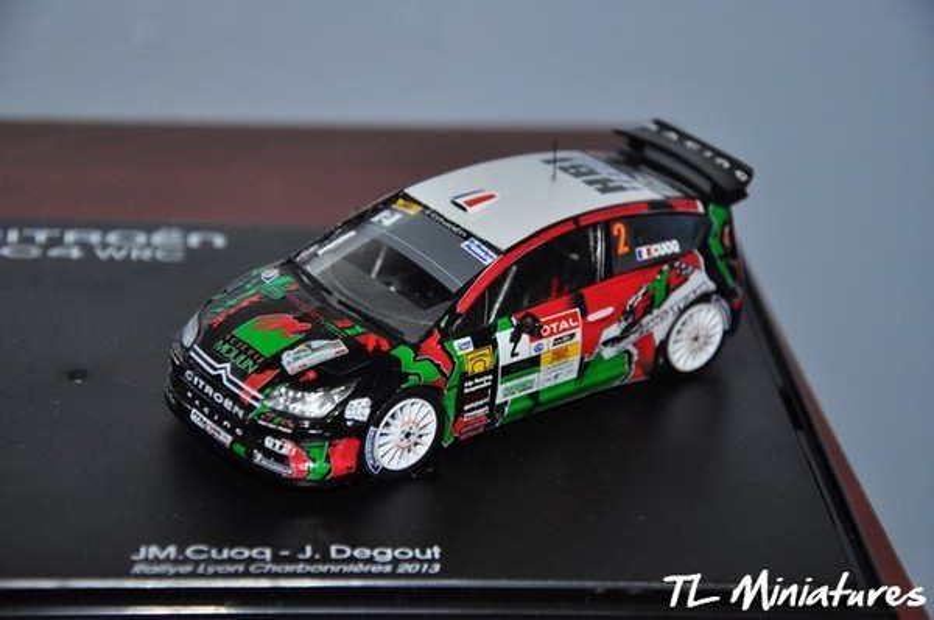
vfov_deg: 12.1
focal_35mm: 112
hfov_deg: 18.2
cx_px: 467
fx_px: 2914
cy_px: 310
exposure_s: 1/60
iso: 1250
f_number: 5.3
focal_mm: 75
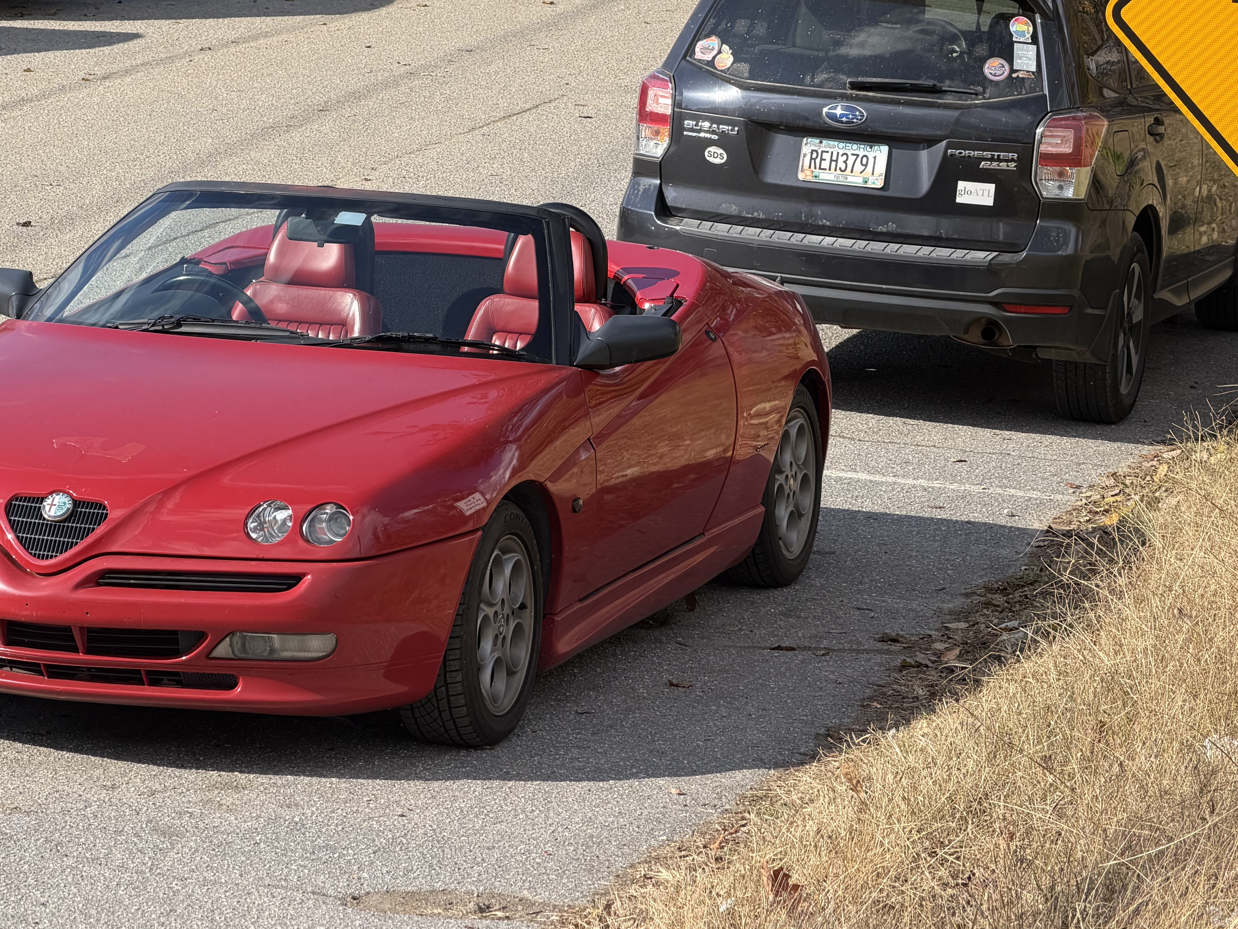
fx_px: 5007
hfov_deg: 14.1
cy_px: 322
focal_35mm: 140
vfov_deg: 10.6
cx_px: 543
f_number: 2.8
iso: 40
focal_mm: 16.89
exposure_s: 1/631
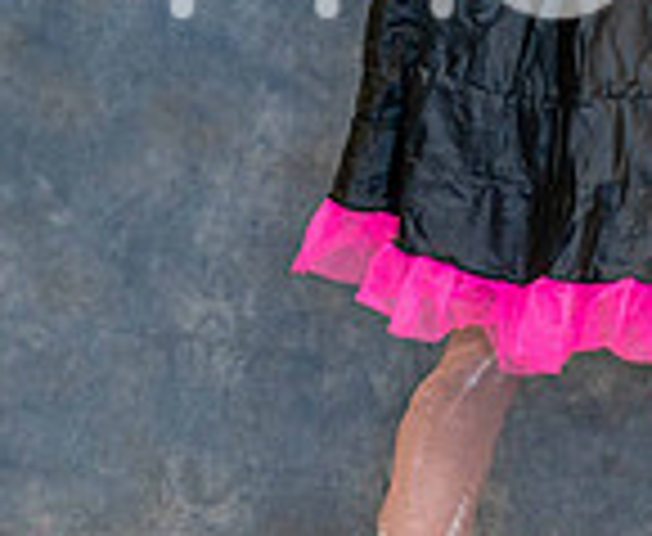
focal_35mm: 382
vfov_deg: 4.1
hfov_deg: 5.0
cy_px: -317
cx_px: 419
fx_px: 7446
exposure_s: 1/250
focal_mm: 85
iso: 1000
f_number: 1.6
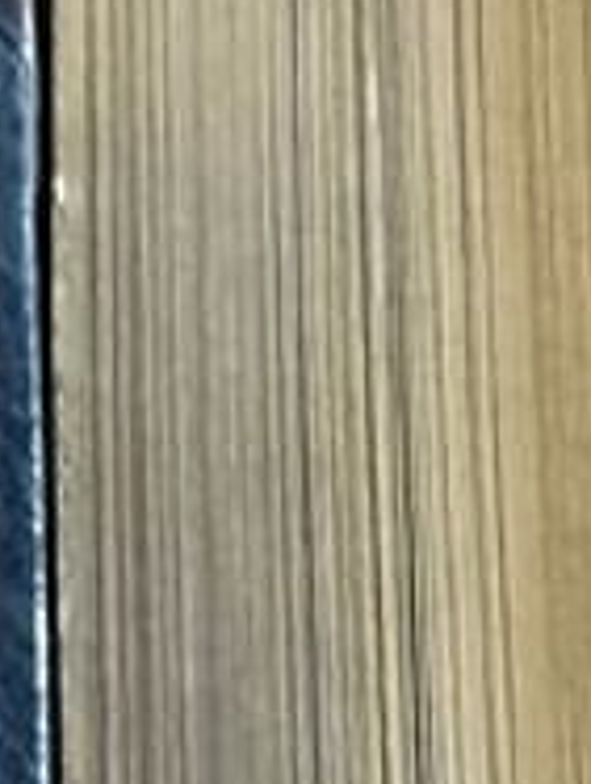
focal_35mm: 185
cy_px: -518
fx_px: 4197
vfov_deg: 10.2
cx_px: -390
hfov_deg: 7.8
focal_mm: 4.3
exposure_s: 1/13
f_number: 1.5
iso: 250
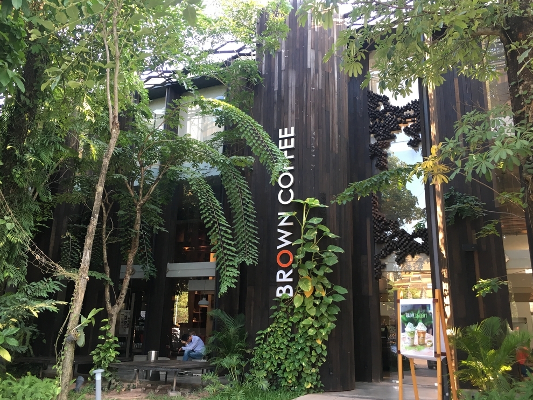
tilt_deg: +14.5
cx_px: 270
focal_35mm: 30
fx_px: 462
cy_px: 199
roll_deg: -2.2
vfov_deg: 46.8
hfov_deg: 60.0
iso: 40
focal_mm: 4.15
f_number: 2.2
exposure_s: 1/33
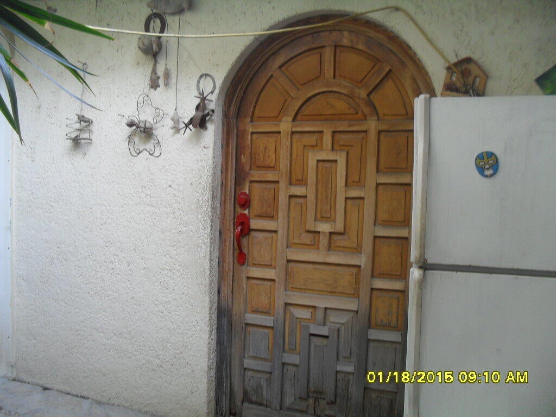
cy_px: 208
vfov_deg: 40.7
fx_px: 562
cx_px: 278
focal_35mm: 35
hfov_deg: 52.6
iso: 100
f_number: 3.2
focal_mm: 6.3
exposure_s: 1/45
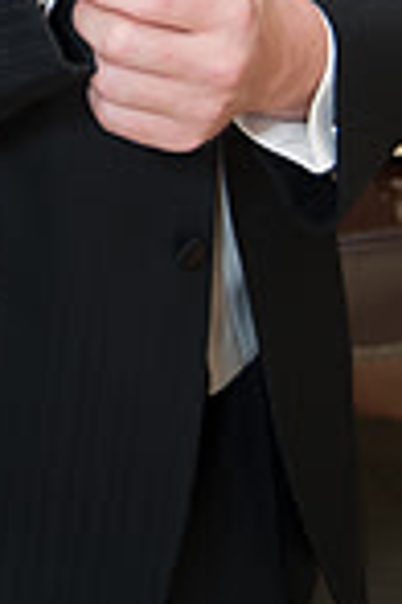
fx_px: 1792
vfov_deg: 18.0
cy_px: -152
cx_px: -35
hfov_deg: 12.6
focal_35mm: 107
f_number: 4.5
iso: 640
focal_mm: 35
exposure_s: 1/80
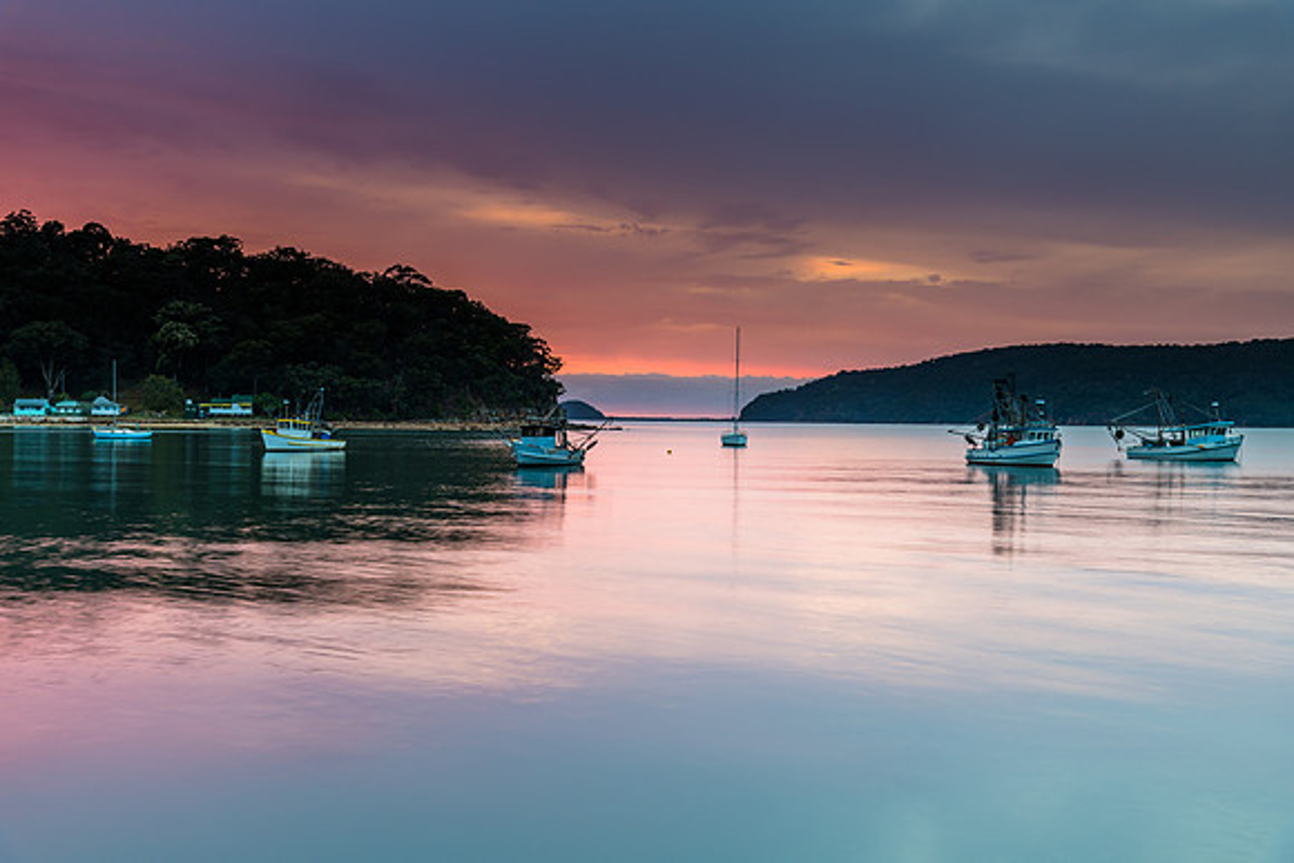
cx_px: 647
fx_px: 1366
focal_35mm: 38
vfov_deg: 35.1
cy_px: 432
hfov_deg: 50.7
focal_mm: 38
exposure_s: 1
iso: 100
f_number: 7.1
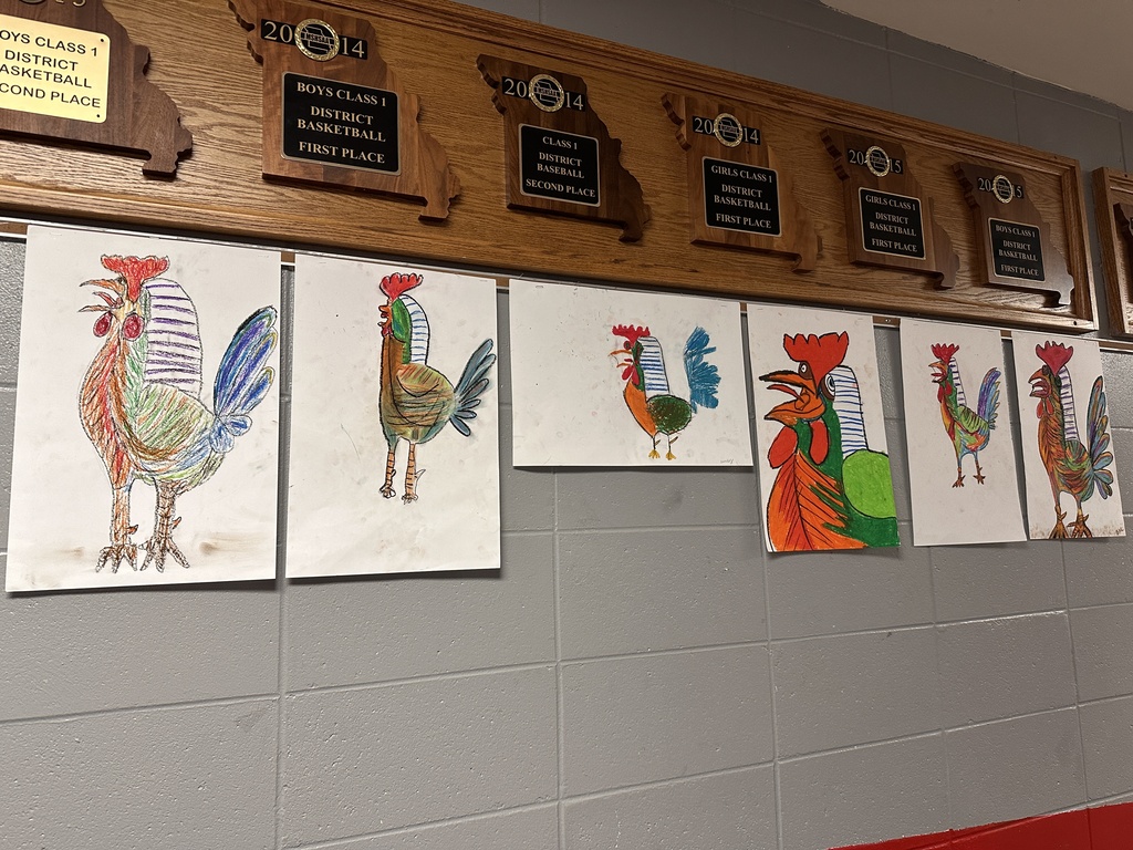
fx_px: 786
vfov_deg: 56.8
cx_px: 566
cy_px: 425
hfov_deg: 71.6
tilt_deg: +8.1
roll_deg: +1.0
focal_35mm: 24
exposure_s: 1/60
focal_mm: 6.86
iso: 200
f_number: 1.78
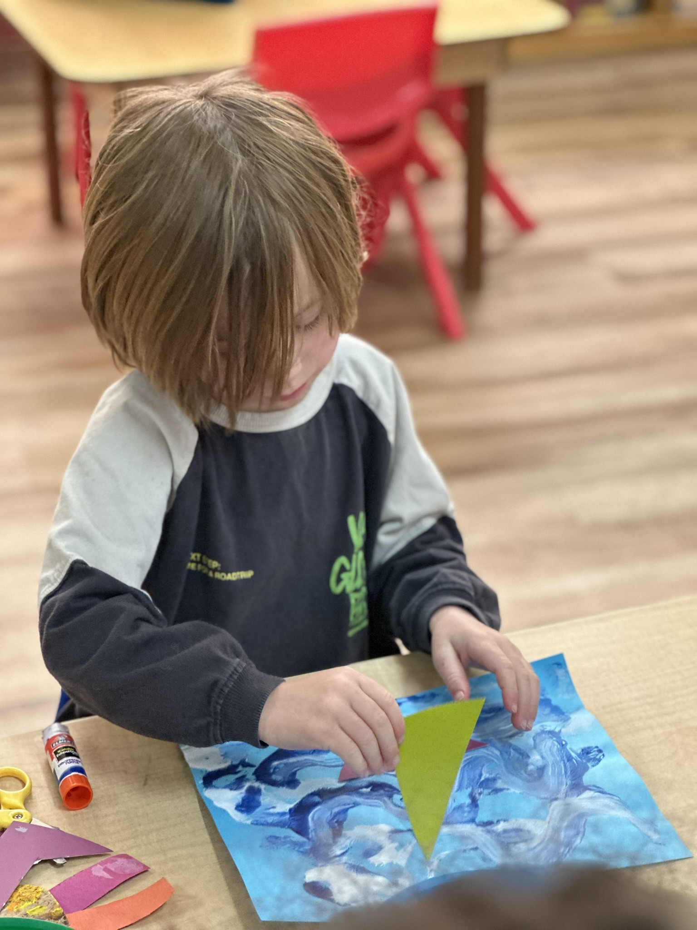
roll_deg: +0.7
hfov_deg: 19.1
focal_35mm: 77
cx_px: 348
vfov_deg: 25.3
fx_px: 2067
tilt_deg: -25.3
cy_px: 465
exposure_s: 1/40
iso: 400
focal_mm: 9
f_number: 2.8
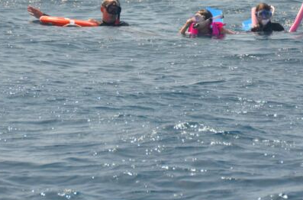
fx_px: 3448
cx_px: 198
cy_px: 63
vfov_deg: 3.3
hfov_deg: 5.0
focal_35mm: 411
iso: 200
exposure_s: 1/800
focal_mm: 170
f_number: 7.1
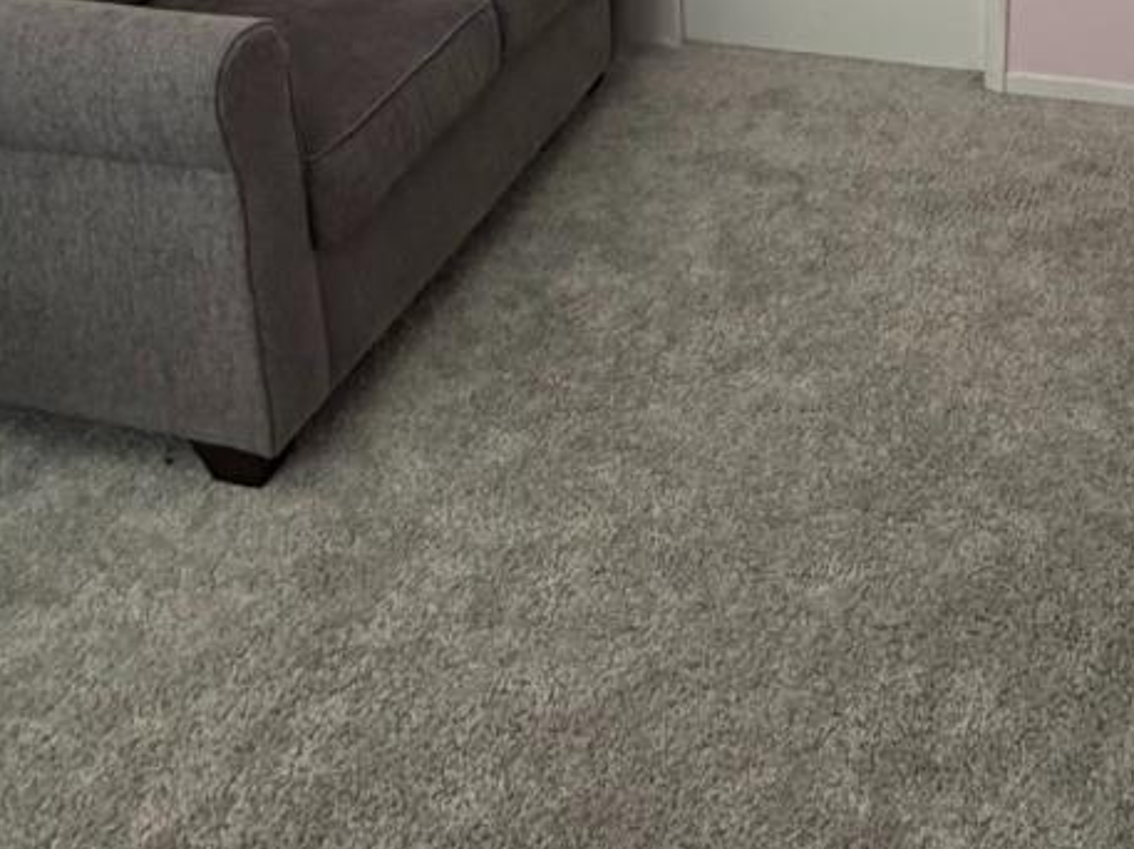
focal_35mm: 46
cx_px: 764
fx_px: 1506
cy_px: -200
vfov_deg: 27.3
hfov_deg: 40.7
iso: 320
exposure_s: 1/73
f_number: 2.2
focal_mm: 2.22
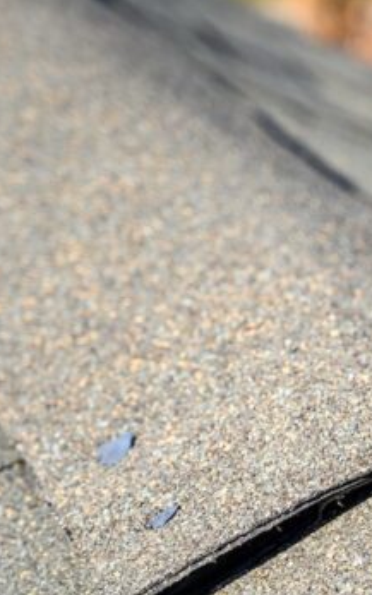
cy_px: 376
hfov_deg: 8.2
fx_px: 2562
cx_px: 420
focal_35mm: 158
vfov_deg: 13.2
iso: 500
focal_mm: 70
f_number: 4
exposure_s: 1/4000
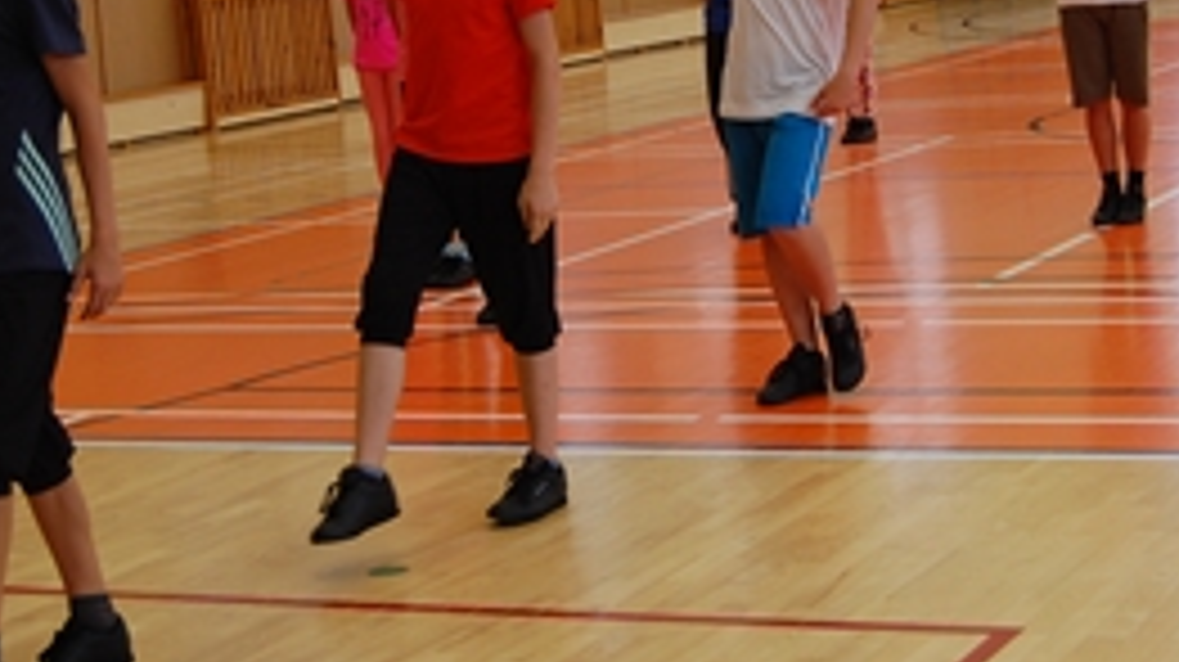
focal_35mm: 90
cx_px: 657
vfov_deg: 13.3
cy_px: 90
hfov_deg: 23.7
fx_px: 2812
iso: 400
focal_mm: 30
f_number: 4.5
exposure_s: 1/80
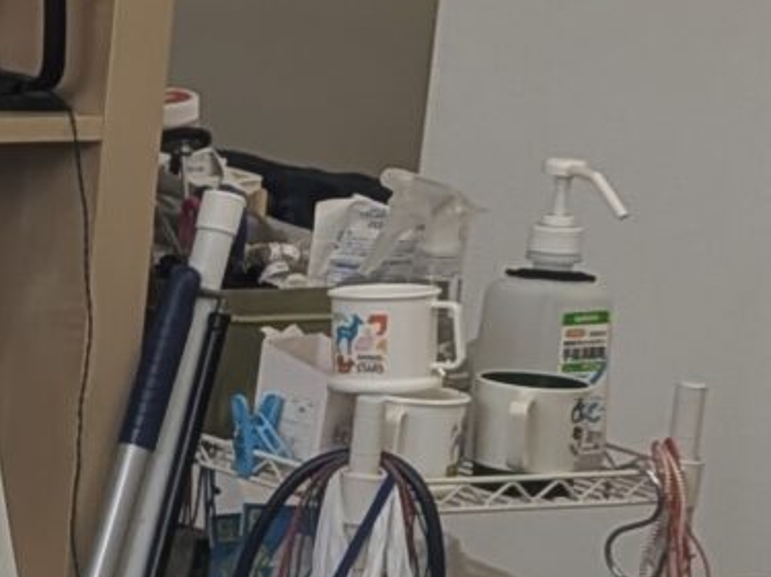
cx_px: -792
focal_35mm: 164
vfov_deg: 9.0
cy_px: 470
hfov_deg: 10.9
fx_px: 3652
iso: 46
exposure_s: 1/60
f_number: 1.7
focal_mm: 4.53
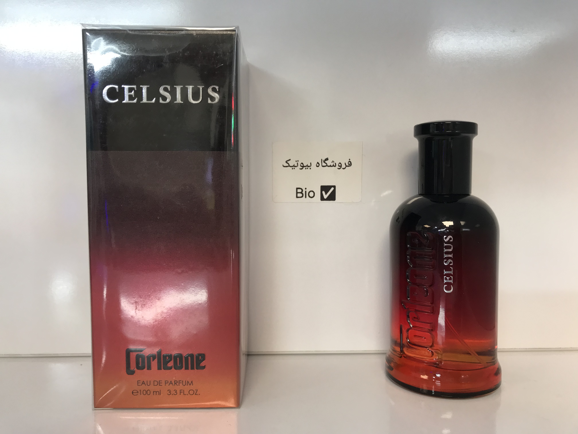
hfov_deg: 63.4
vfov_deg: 49.7
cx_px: 289
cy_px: 217
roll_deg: -0.6
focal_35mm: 28
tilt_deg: -4.4
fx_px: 468
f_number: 1.8
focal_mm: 3.99
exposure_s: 1/100
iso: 40
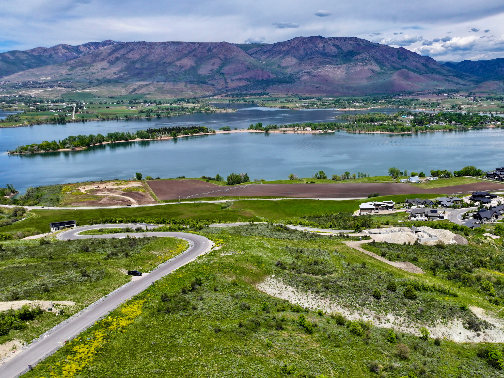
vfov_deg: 56.8
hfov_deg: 71.6
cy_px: 189
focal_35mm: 24
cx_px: 252
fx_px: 349
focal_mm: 12.29
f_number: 2.8
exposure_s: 1/2000
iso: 110
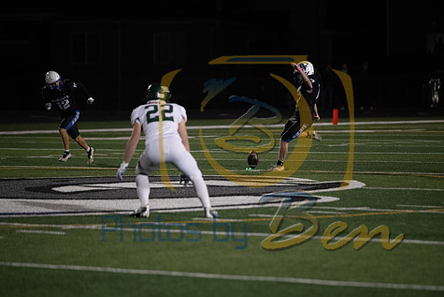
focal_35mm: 244
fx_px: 3010
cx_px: 237
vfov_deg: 5.6
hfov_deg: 8.4
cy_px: 152
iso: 4000
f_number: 2.8
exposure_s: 1/1250
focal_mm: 200
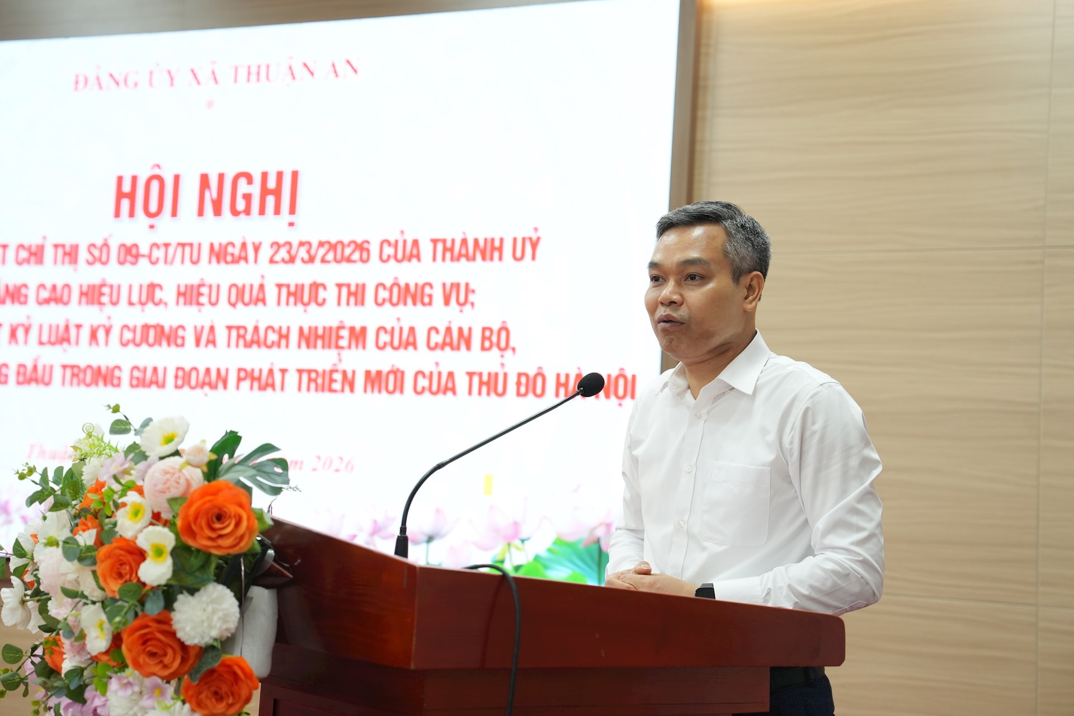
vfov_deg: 24.2
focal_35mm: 56
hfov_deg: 35.6
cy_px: 358
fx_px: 1671
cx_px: 537
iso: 1000
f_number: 4
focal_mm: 56
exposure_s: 1/100
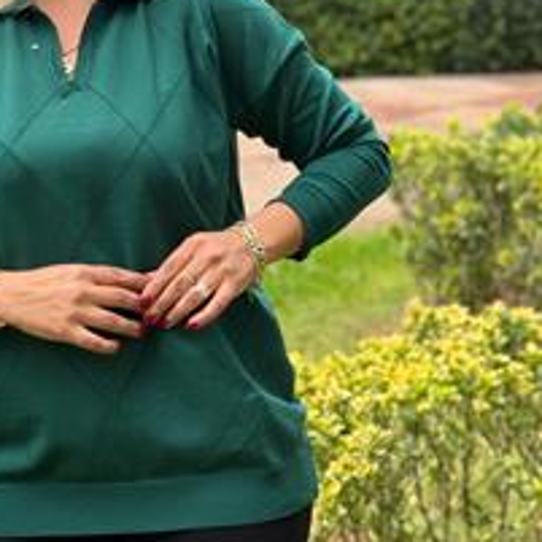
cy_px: 88
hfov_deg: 19.8
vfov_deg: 19.7
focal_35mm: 87
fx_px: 1541
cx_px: 143
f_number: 1.78
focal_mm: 6.76
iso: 64
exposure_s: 1/122
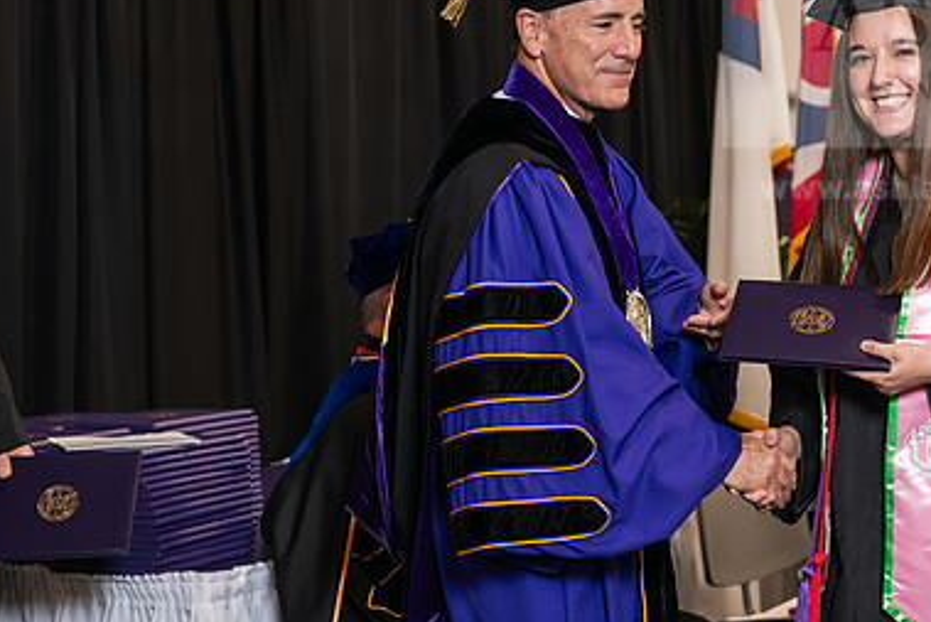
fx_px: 2613
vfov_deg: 13.6
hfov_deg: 20.1
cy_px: 240
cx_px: 649
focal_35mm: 101
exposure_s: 1/125
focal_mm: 66
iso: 1600
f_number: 5
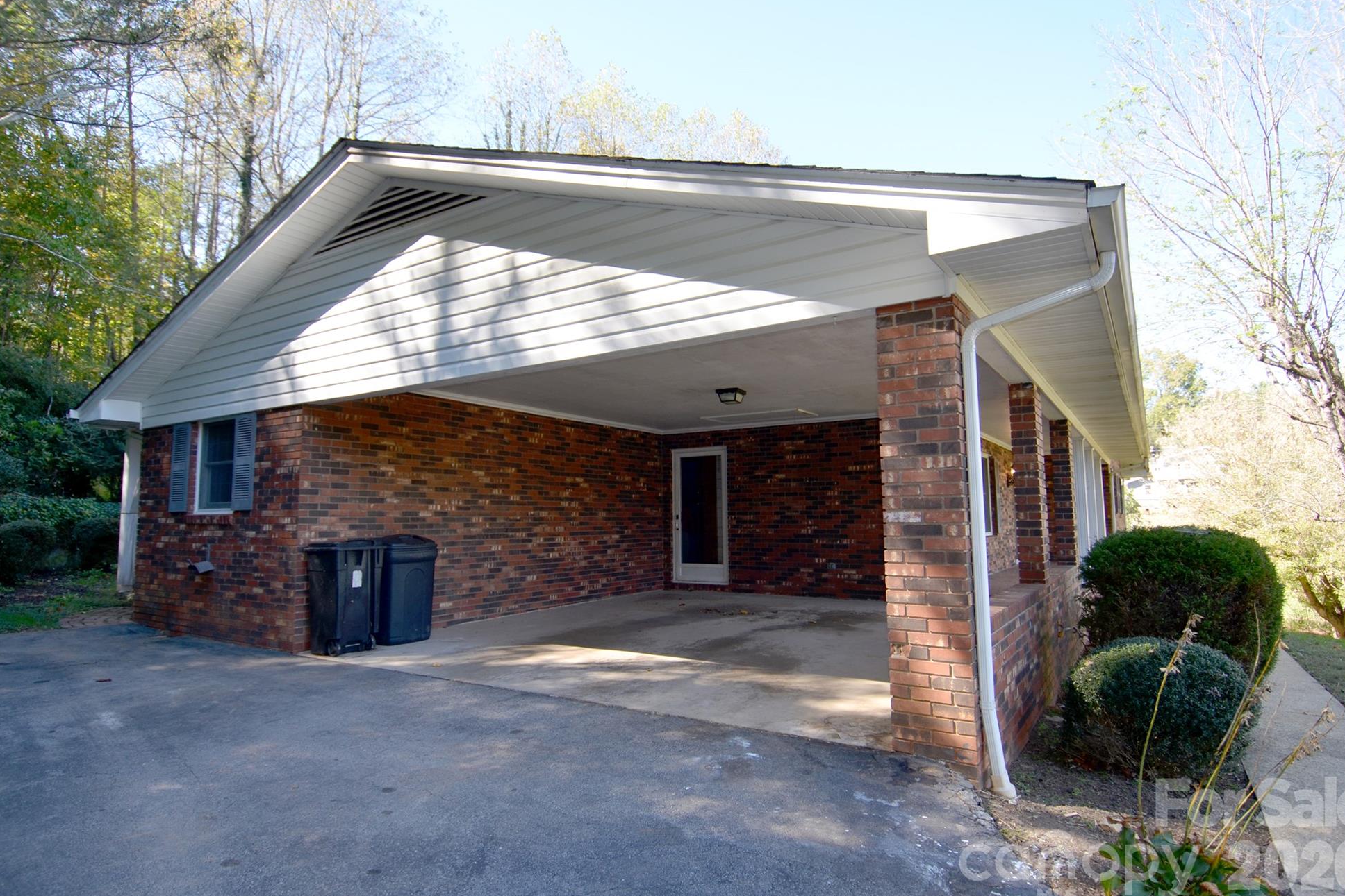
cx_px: 666
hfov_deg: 86.9
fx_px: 710
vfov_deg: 64.6
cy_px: 444
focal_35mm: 19
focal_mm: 12
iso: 160
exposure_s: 1/250
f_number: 4
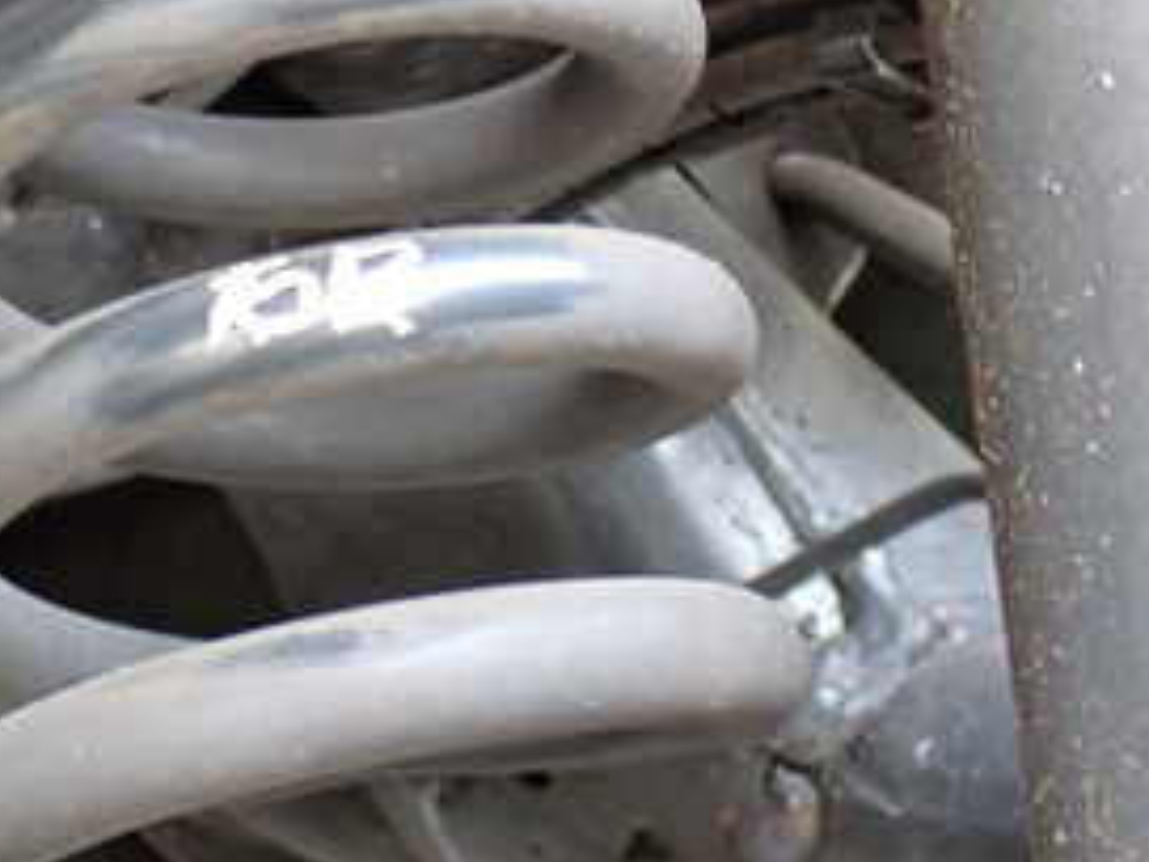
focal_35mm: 97
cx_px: 253
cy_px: 63
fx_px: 3220
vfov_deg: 15.1
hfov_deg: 20.0
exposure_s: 1/40
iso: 400
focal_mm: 7.84
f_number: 2.9
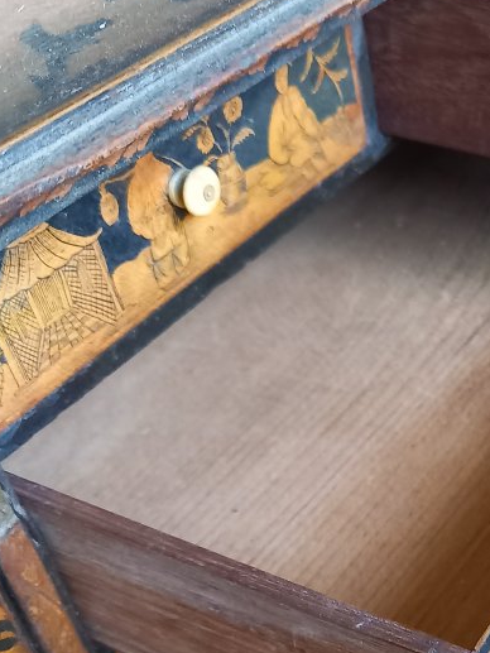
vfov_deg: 32.8
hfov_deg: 24.0
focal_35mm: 58
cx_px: 501
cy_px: 458
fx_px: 1094
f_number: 2
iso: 500
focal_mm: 4.6
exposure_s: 1/25
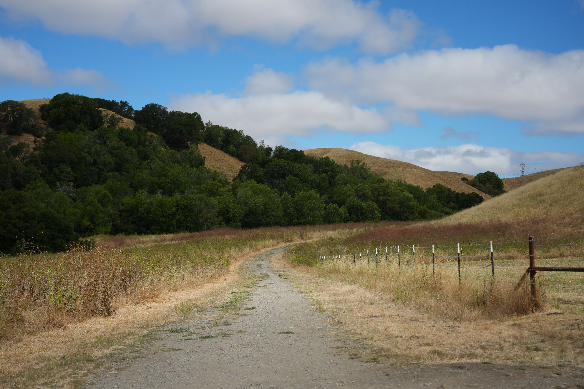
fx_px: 876
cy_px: 194
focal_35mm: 54
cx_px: 292
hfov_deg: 36.9
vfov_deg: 25.1
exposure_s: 1/2000
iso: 250
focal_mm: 54
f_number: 4.5
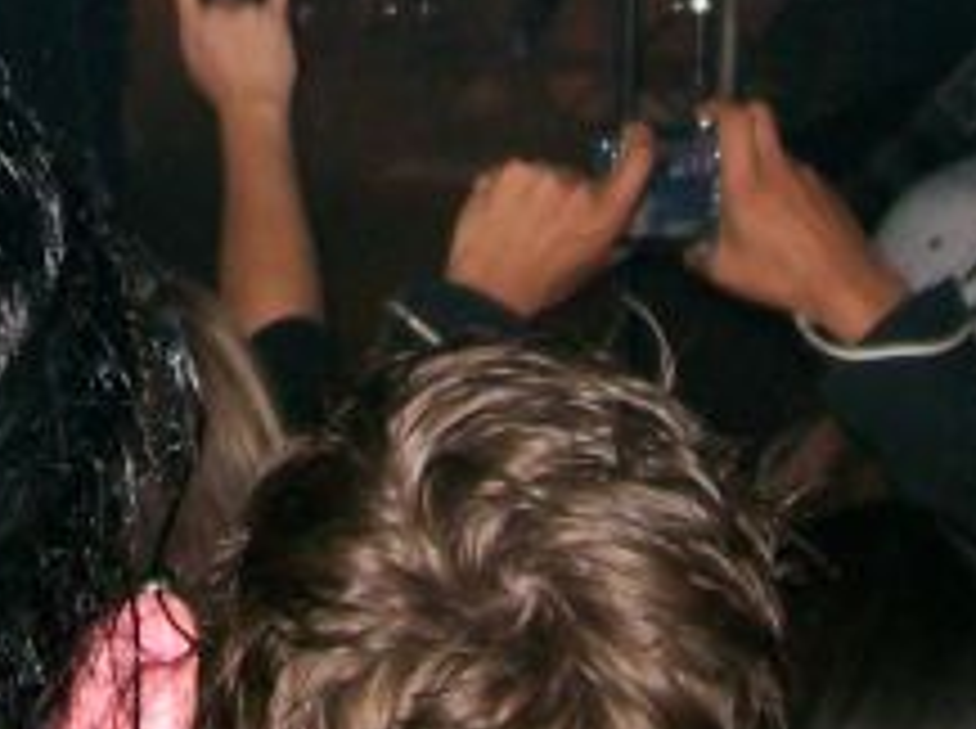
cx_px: -72
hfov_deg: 14.5
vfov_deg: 10.6
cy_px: -477
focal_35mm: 133
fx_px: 3744
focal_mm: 6
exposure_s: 1/64
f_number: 2.7
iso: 80
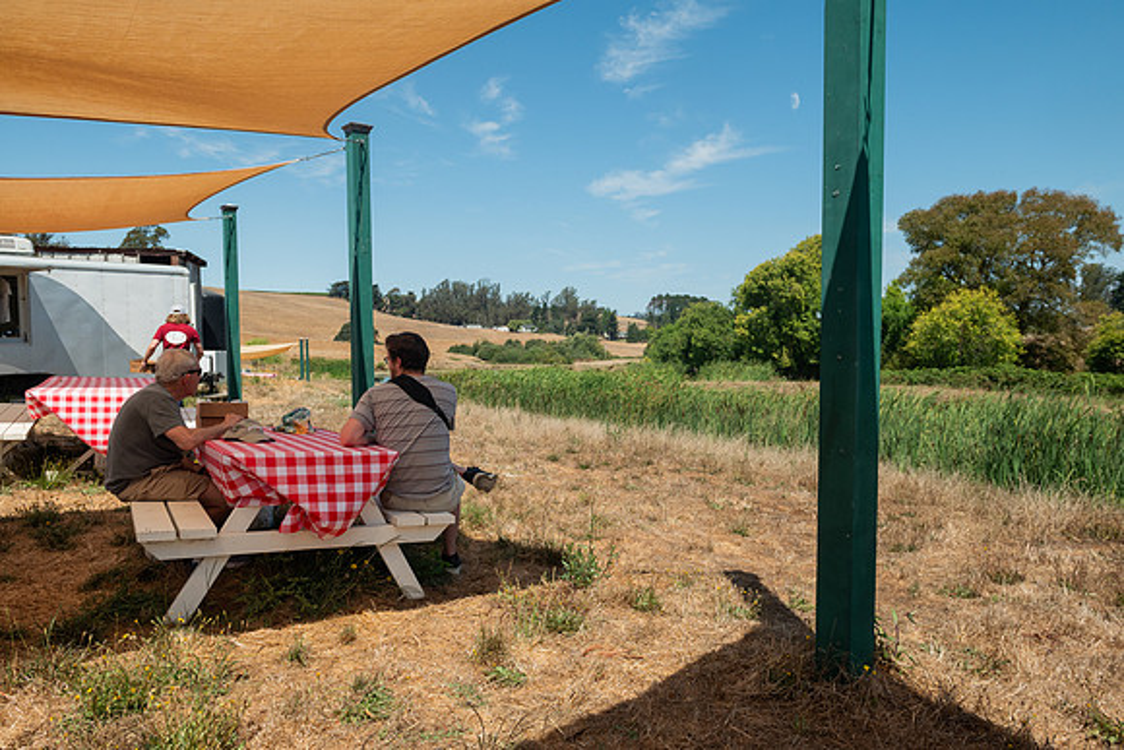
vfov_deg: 53.2
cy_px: 375
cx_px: 562
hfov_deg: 73.7
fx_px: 749
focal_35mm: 24
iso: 500
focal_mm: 24
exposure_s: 1/2000
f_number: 6.3
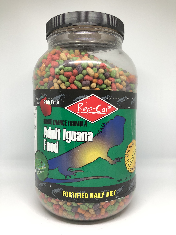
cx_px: 88
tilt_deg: -5.8
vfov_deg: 63.4
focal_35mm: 28
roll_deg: +0.1
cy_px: 118
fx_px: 190
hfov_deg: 49.7
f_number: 1.8
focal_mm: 4
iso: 32
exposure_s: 1/25
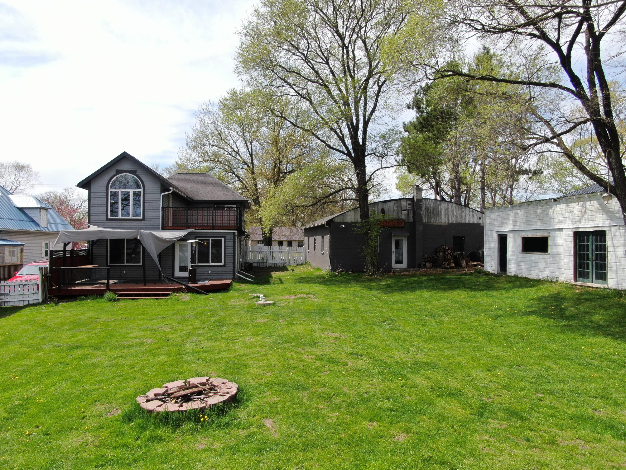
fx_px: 434
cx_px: 313
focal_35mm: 24
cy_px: 235
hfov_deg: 71.6
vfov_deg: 56.8
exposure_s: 1/800
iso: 100
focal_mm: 4.39
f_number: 2.8
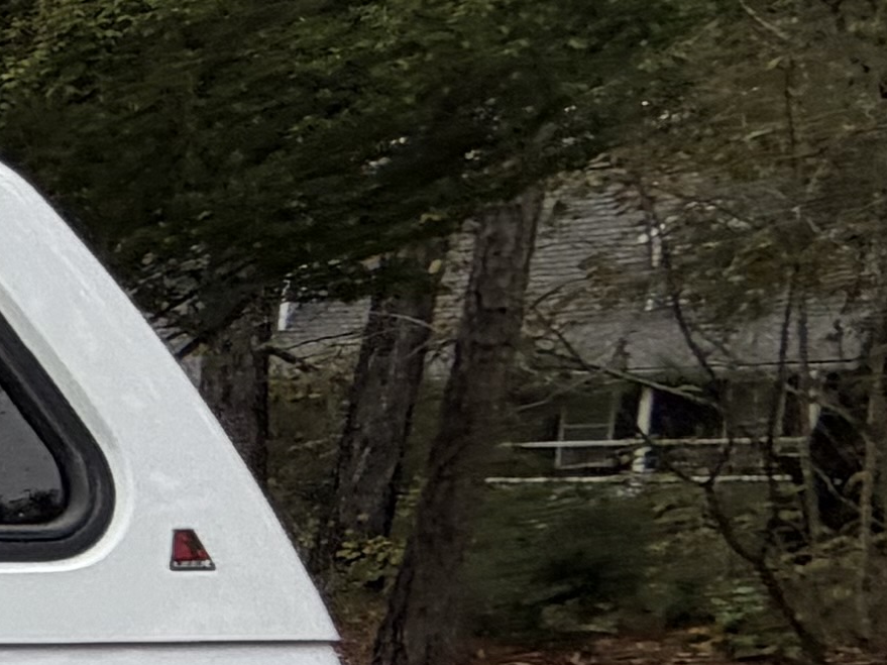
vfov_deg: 15.7
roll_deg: +1.2
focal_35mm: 91
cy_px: 789
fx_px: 2331
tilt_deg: -7.4
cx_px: -1924
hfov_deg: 10.8
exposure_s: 1/319
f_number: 2.2
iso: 50
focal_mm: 2.22
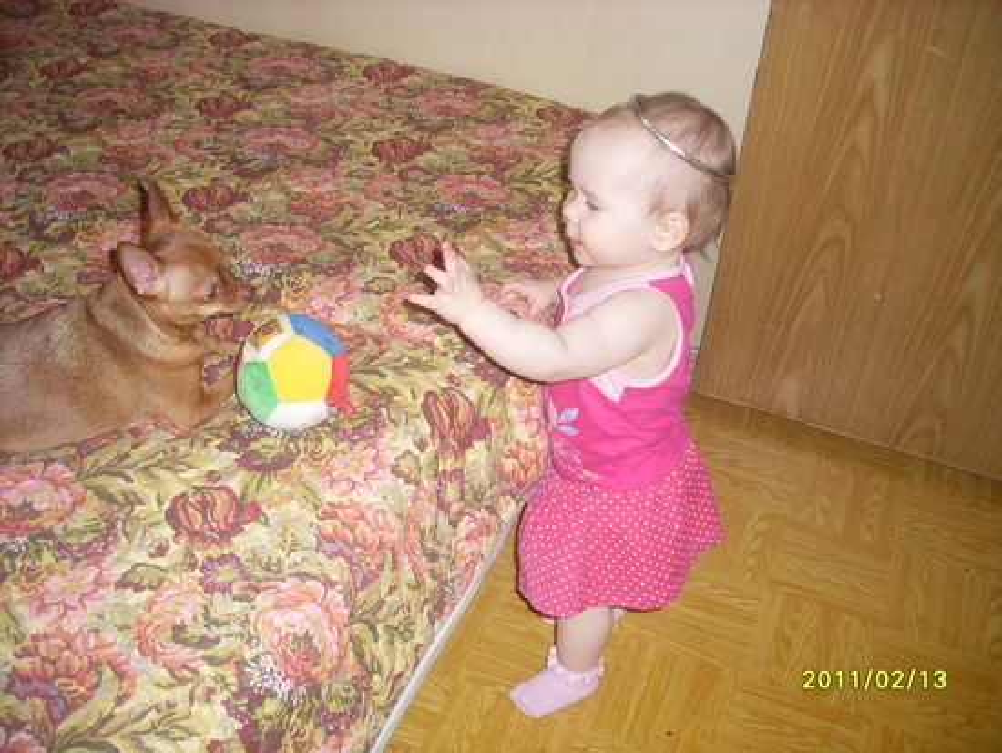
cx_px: 501
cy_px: 376
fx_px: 1100
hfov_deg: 49.0
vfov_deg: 37.7
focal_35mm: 38
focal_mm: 6.3
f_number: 3
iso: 100
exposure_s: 1/45
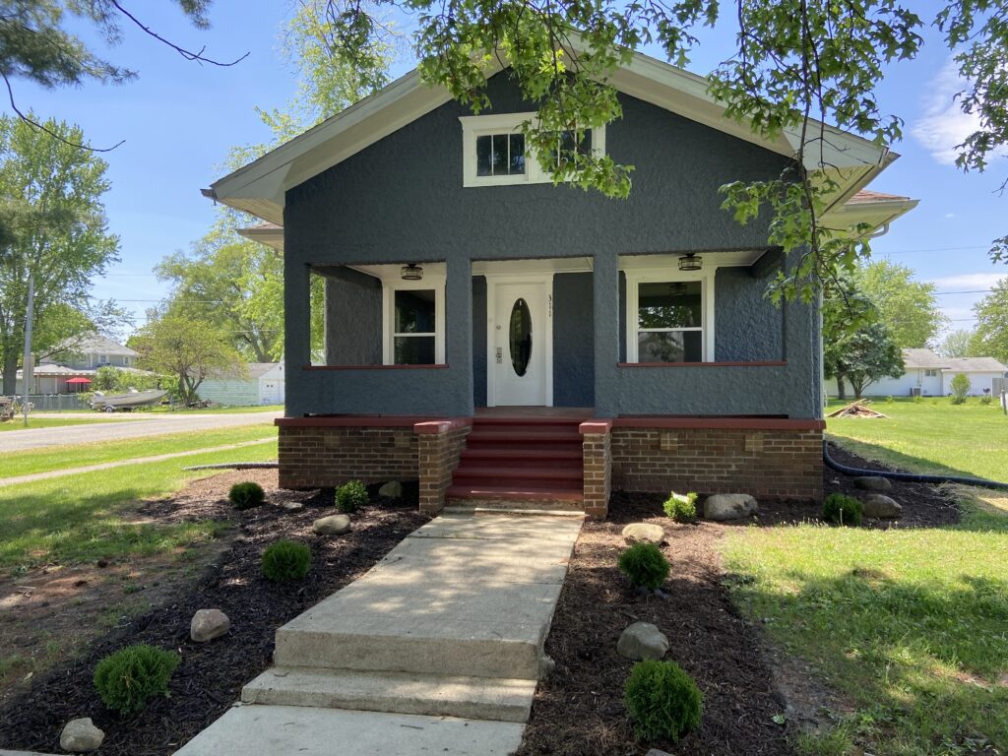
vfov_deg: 53.1
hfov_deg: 67.3
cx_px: 504
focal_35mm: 26
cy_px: 378
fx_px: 757
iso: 32
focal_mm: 4.25
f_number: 1.8
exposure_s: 1/557
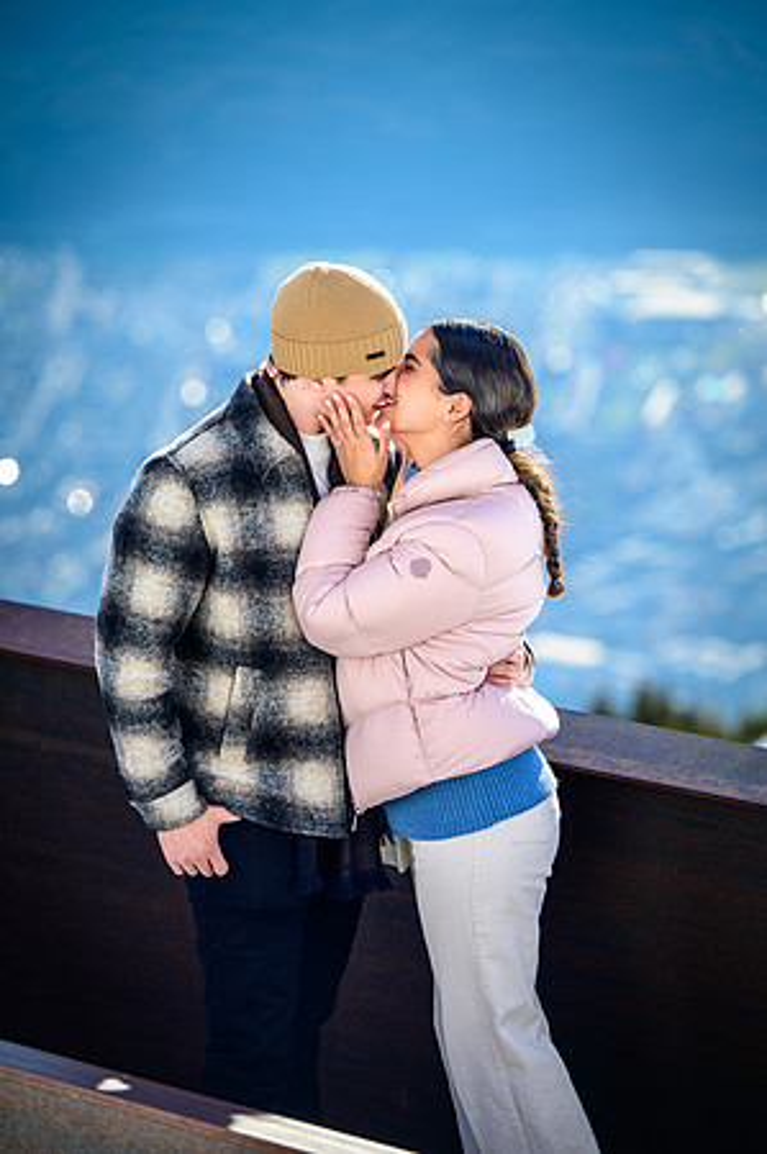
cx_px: 384
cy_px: 577
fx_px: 4164
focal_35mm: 130
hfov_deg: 10.5
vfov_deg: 15.8
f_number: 3.2
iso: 100
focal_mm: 130
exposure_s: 1/1000
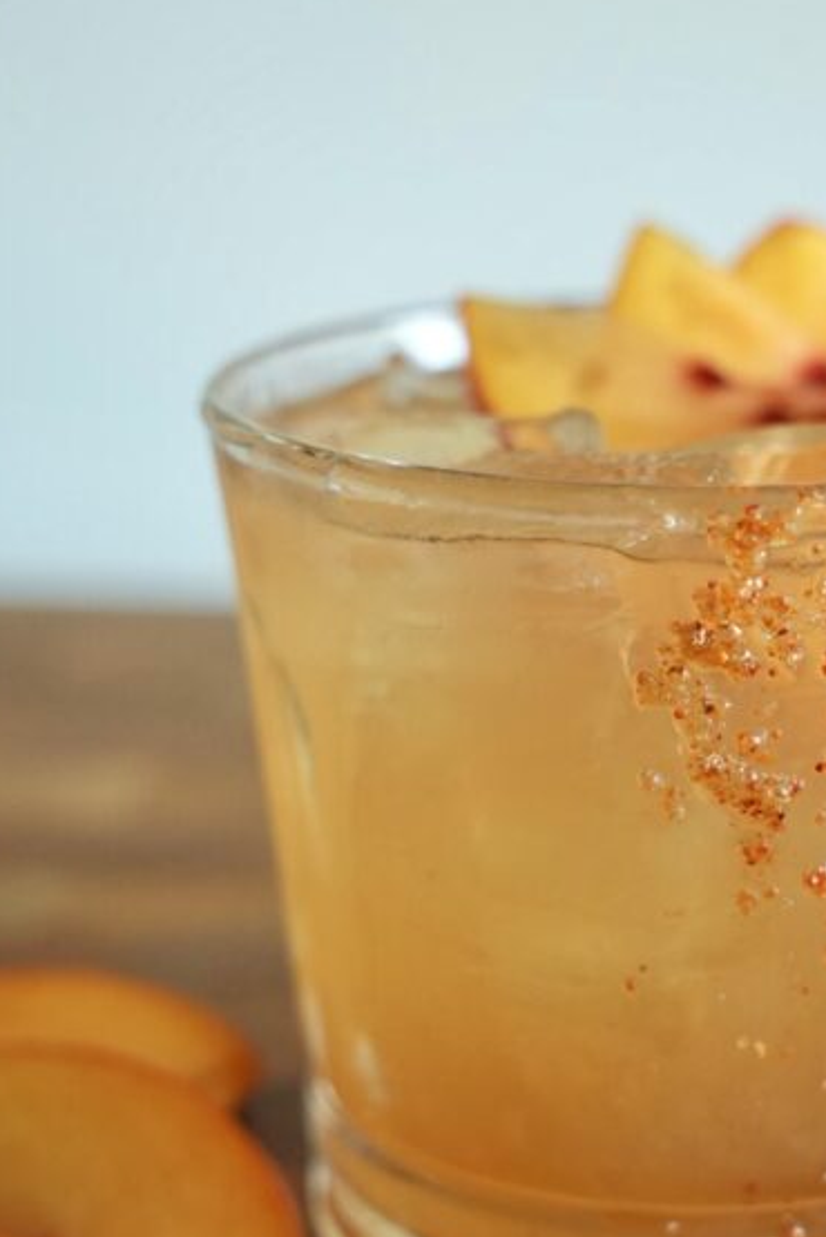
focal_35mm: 75
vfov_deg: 26.8
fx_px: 2585
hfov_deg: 17.9
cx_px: 703
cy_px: 790
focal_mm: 27.1
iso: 1000
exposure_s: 1/100
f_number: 2.8
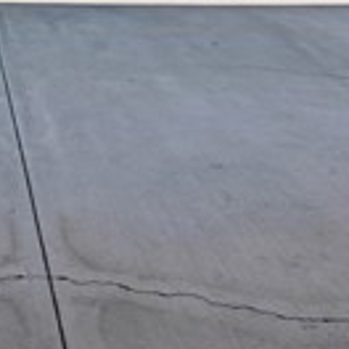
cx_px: -53
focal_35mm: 66
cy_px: -196
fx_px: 753
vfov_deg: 21.3
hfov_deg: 24.1
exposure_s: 1/100
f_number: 13
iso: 100
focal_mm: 16
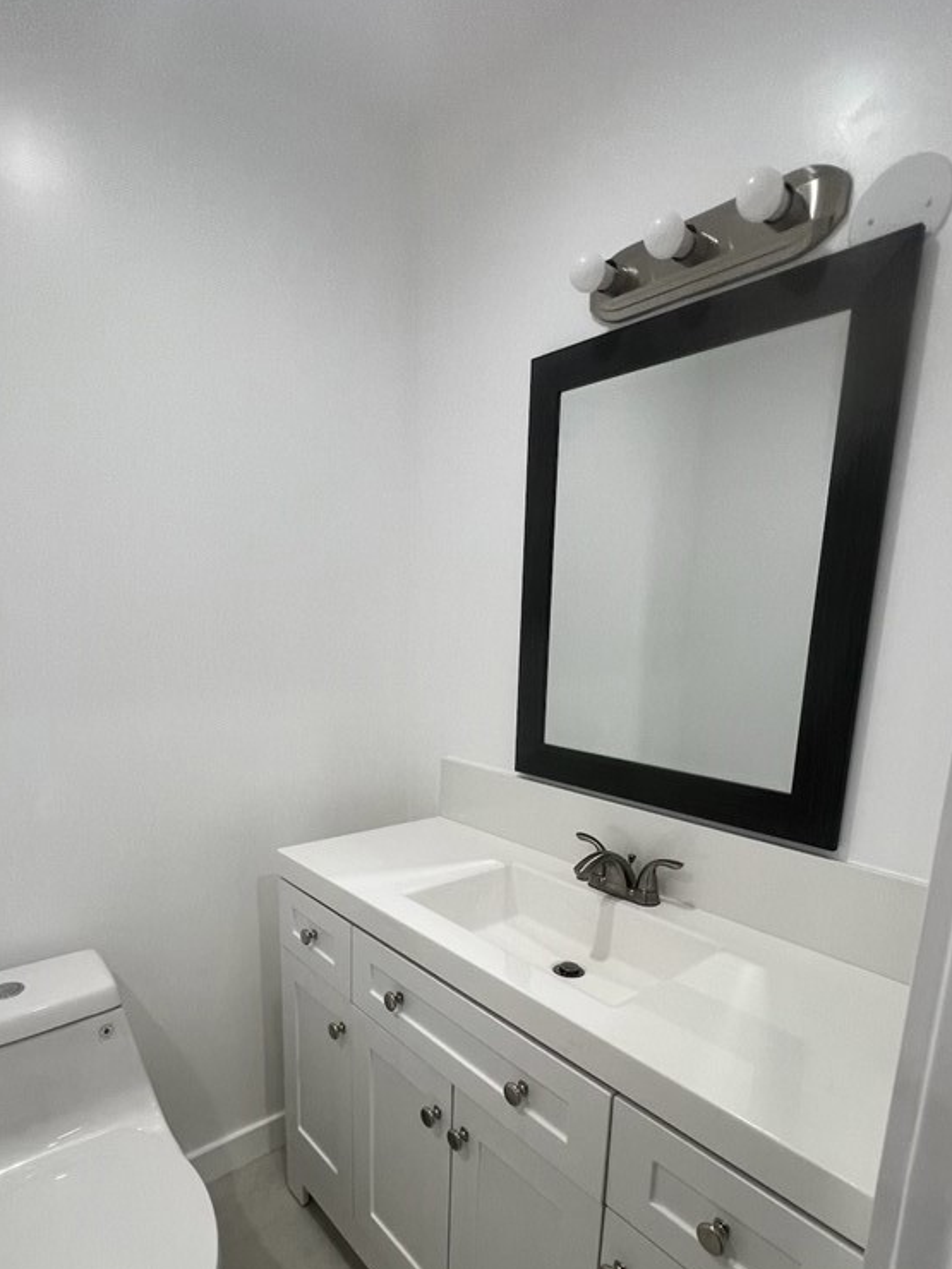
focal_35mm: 18
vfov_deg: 86.5
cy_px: 772
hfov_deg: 71.6
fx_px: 660
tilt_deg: -9.5
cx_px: 461
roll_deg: -3.3
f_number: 1.8
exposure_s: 1/120
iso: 80
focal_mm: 1.57
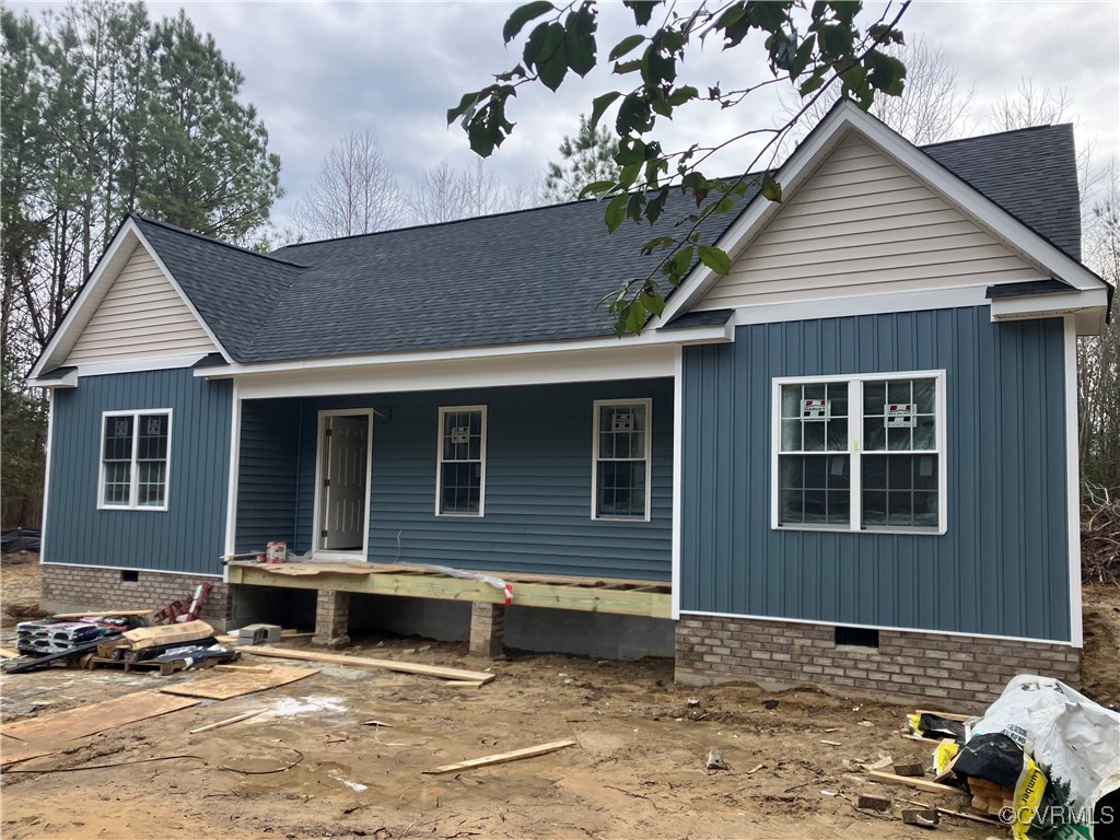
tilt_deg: +5.5
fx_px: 906
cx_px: 560
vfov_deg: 49.7
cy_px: 420
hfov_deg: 63.4
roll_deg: -1.5
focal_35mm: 28
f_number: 1.8
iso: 32
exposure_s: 1/458
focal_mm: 3.99
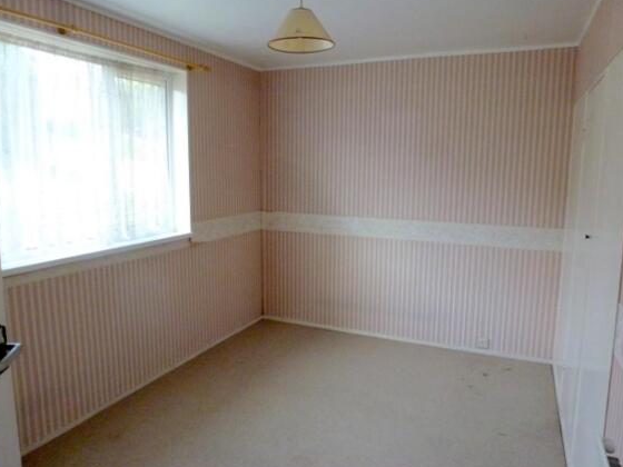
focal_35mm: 25
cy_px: 235
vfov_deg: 54.9
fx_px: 450
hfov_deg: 69.4
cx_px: 309
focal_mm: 4.3
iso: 400
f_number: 3.3
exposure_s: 1/125
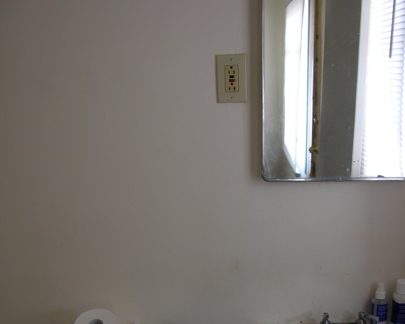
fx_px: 551
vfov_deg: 32.1
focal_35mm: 46
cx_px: 204
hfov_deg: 40.3
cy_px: 243
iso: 50
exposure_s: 1/8.1
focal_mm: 8.9
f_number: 2.8
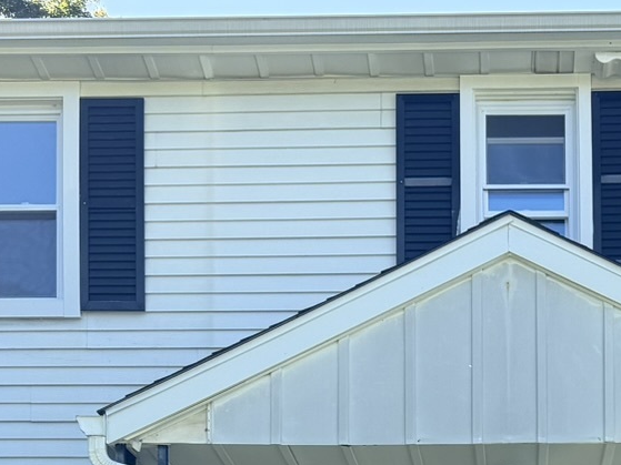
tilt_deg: +1.3
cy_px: 823
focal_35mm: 88
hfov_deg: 21.9
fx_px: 1578
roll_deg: +0.8
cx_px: 509
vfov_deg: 14.8
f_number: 1.78
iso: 80
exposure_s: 1/955
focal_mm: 6.76
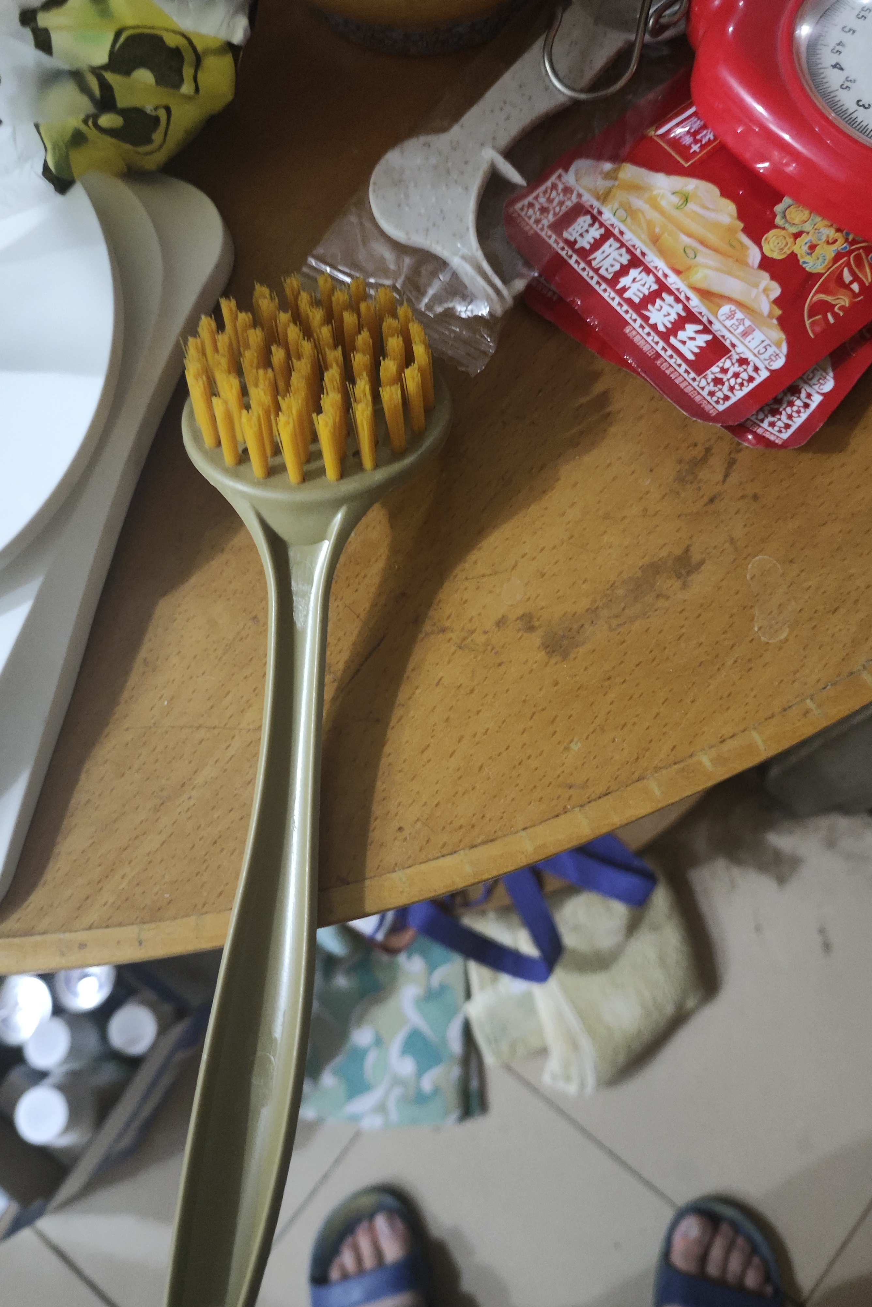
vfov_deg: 61.9
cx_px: 457
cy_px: 645
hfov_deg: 43.6
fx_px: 1090
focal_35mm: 30
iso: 1819
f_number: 1.79
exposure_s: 1/16.7
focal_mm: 4.71
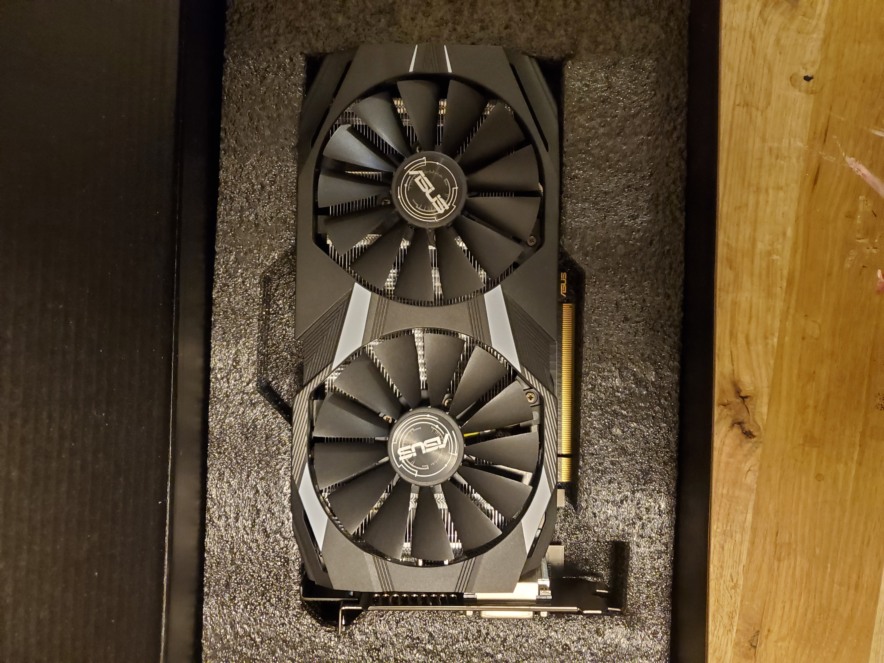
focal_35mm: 26
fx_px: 664
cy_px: 332
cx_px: 442
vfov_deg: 53.1
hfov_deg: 67.3
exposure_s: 1/30
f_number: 1.5
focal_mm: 4.3
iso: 640
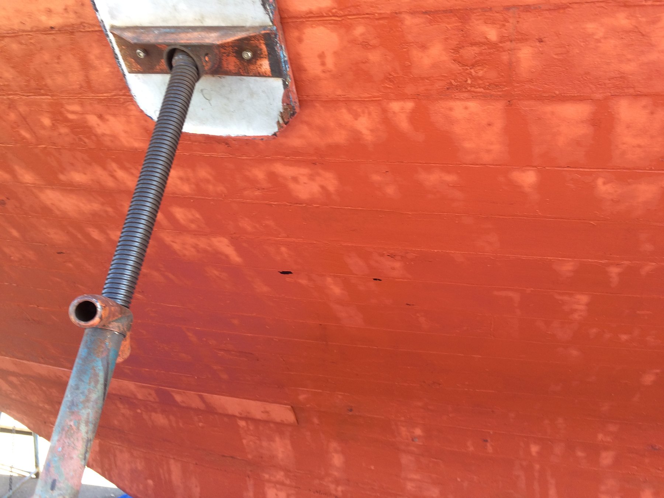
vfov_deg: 48.2
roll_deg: -0.5
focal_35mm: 29
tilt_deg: +5.2
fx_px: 556
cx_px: 332
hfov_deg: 61.7
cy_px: 249
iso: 32
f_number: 2.2
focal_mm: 4.15
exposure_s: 1/60
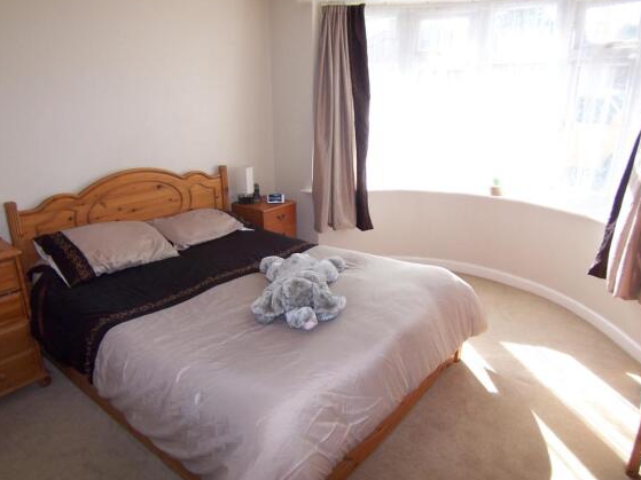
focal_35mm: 24
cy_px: 234
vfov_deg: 56.8
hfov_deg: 71.6
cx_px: 314
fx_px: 444
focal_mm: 3.8
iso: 64
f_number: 2.8
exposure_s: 1/60
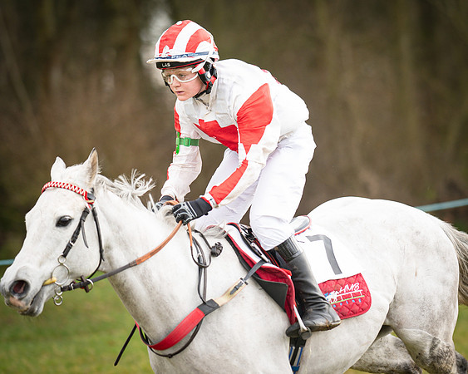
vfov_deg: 5.5
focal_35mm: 281
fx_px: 3889
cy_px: 194
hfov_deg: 6.9
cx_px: 347
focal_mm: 135
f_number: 1.8
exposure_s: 1/1000
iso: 250
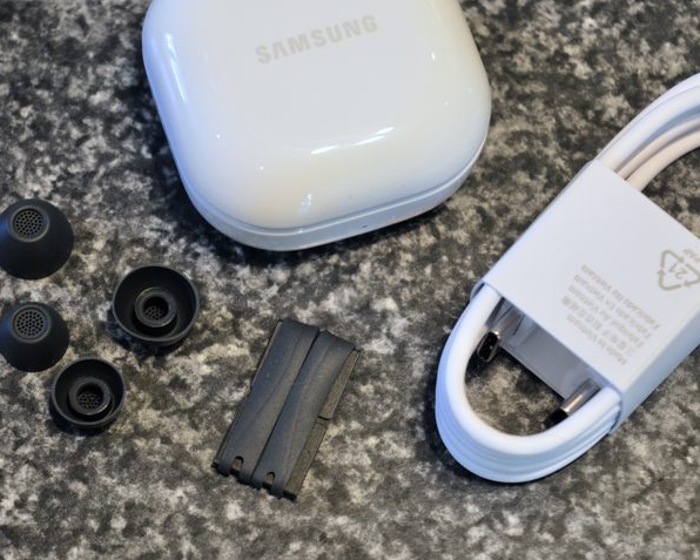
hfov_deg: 20.5
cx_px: 377
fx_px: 1939
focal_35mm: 94
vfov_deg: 16.4
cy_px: 281
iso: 640
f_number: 5.6
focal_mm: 55
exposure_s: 1/15
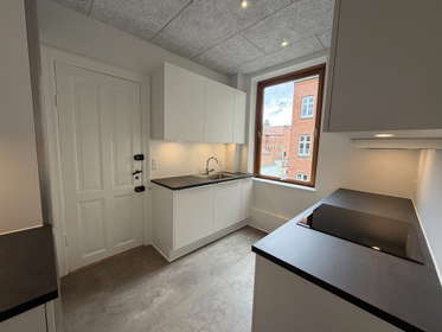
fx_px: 179
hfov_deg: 102.0
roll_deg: -1.7
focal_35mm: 14
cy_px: 166
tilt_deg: -6.1
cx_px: 221
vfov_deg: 85.7
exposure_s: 1/121
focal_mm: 2.22
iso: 100
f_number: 2.2
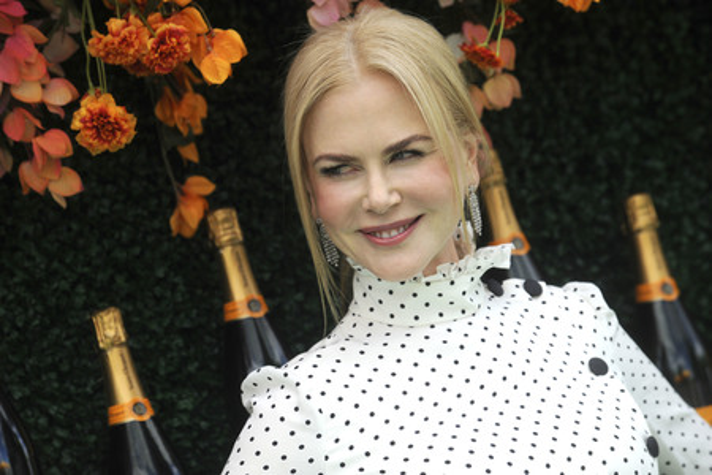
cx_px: 356
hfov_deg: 10.3
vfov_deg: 6.9
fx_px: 3955
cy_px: 238
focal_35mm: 200
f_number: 8
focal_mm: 200
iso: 640
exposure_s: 1/1600
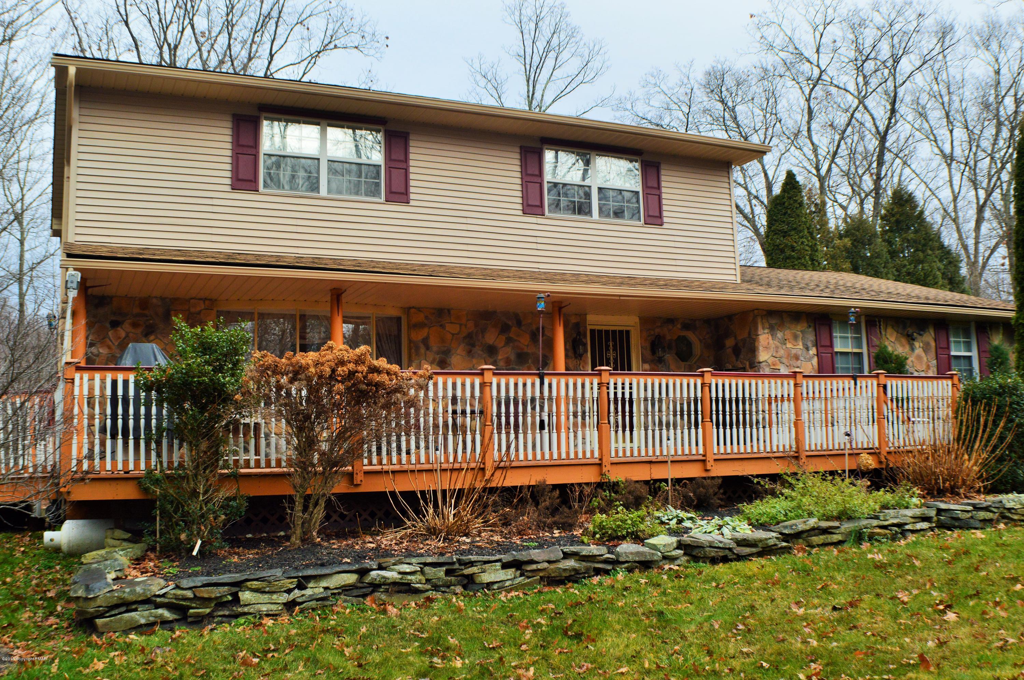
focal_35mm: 44
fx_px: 1236
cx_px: 512
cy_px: 340
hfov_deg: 45.0
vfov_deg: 30.8
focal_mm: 29
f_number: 9
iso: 400
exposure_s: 1/100
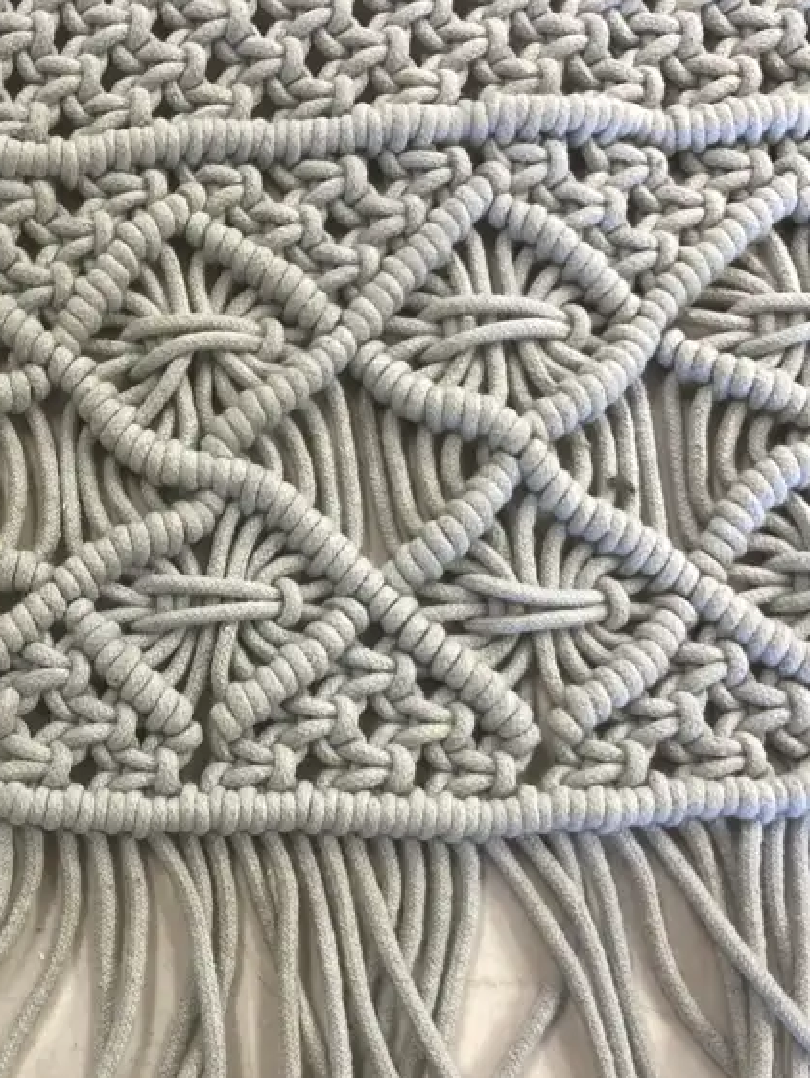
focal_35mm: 51
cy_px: 668
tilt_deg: -80.1
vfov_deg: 37.3
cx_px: 79
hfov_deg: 27.5
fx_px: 1590
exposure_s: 1/50
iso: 100
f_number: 1.8
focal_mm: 3.99
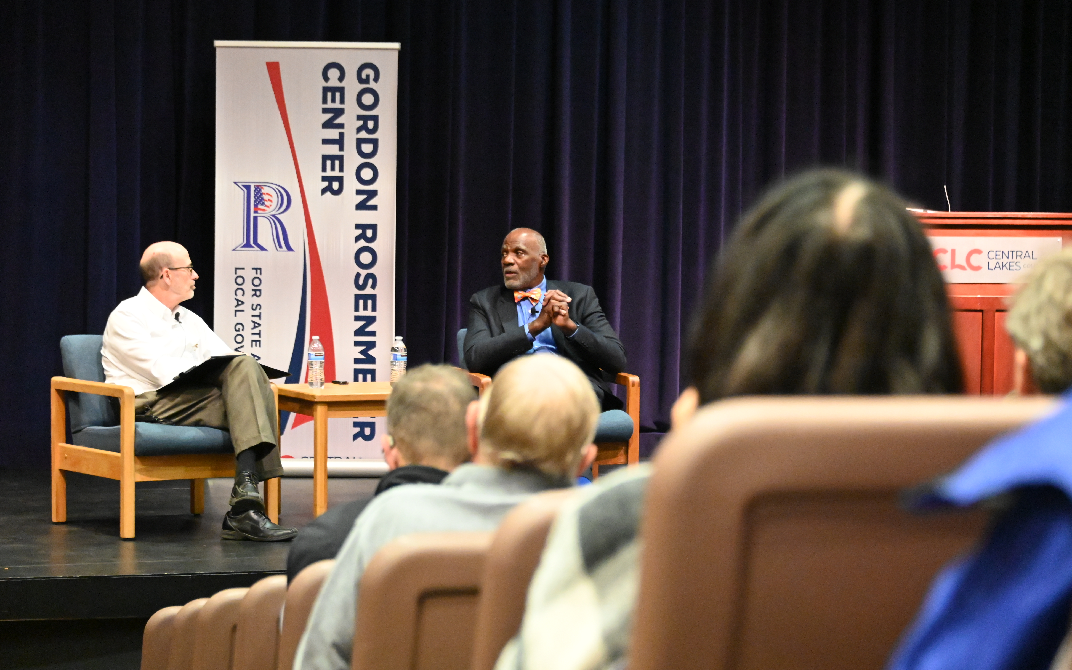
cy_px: 348
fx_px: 2746
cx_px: 534
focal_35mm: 94
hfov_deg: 22.1
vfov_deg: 13.9
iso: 16000
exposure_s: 1/60
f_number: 5.3
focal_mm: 92
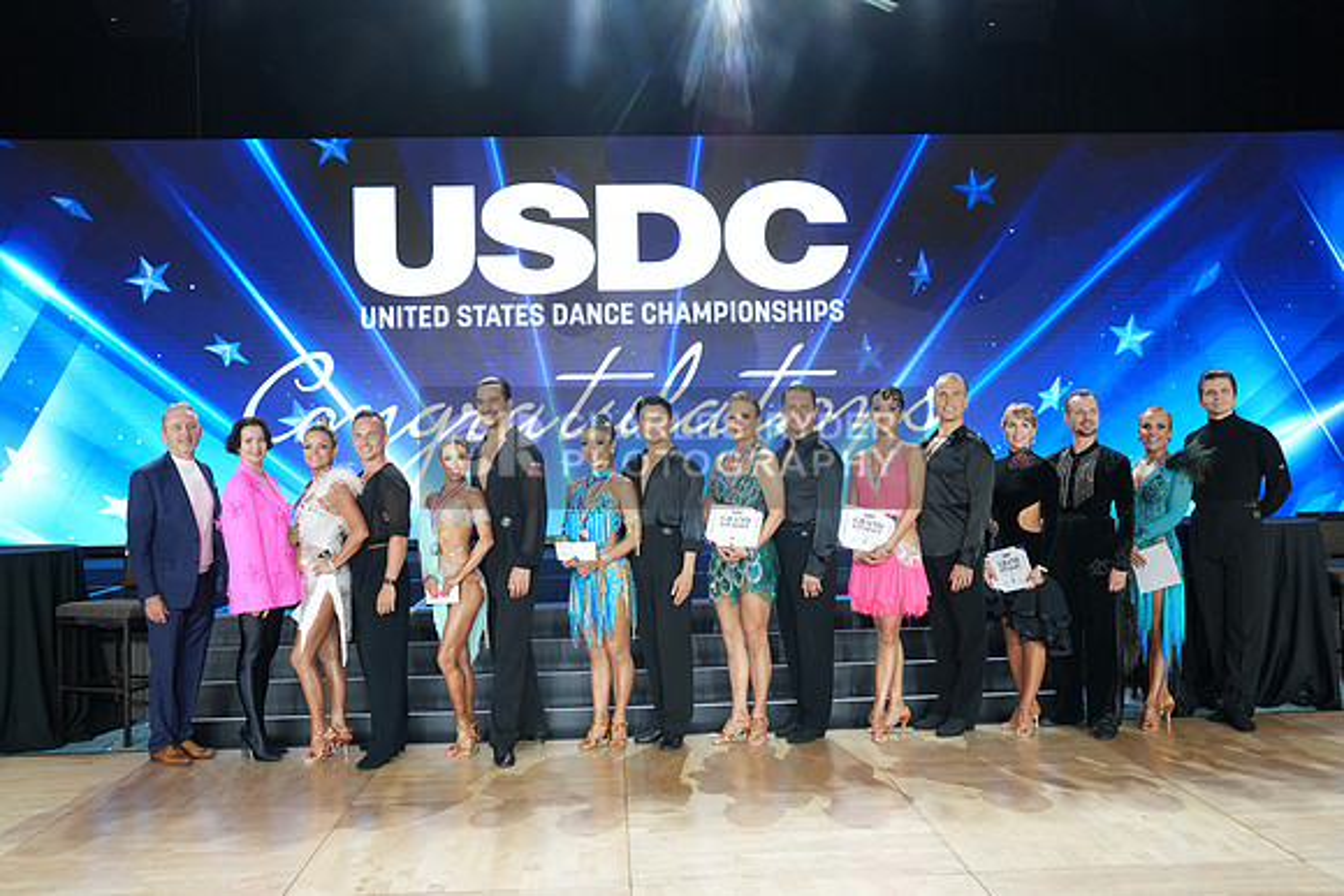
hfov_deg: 55.2
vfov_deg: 38.5
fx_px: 1285
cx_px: 672
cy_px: 448
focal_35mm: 34
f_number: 7.1
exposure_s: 1/200
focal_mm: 34.4
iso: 2000
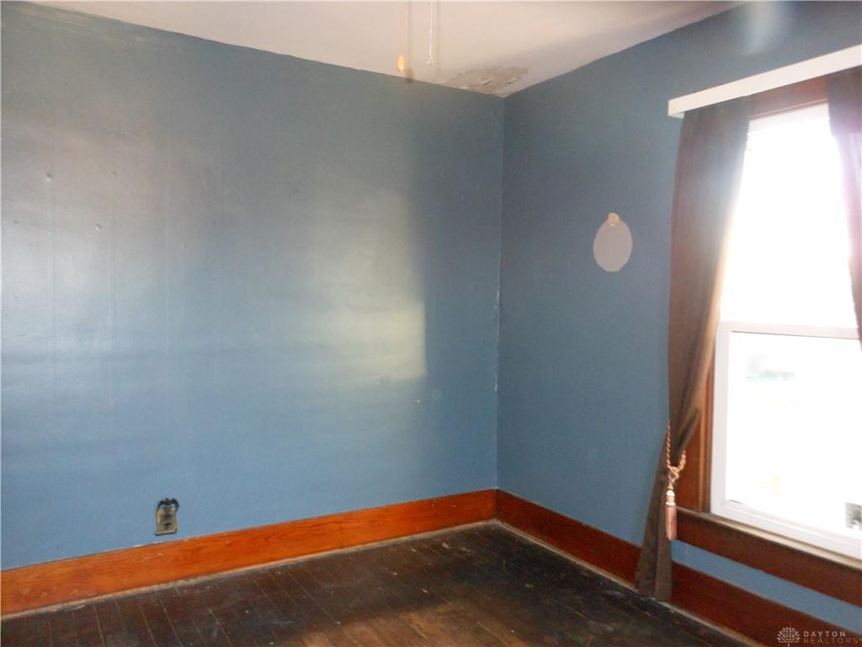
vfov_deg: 49.7
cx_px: 431
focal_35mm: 28
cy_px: 324
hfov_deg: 63.4
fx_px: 697
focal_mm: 5
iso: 500
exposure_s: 1/25
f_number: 3.7
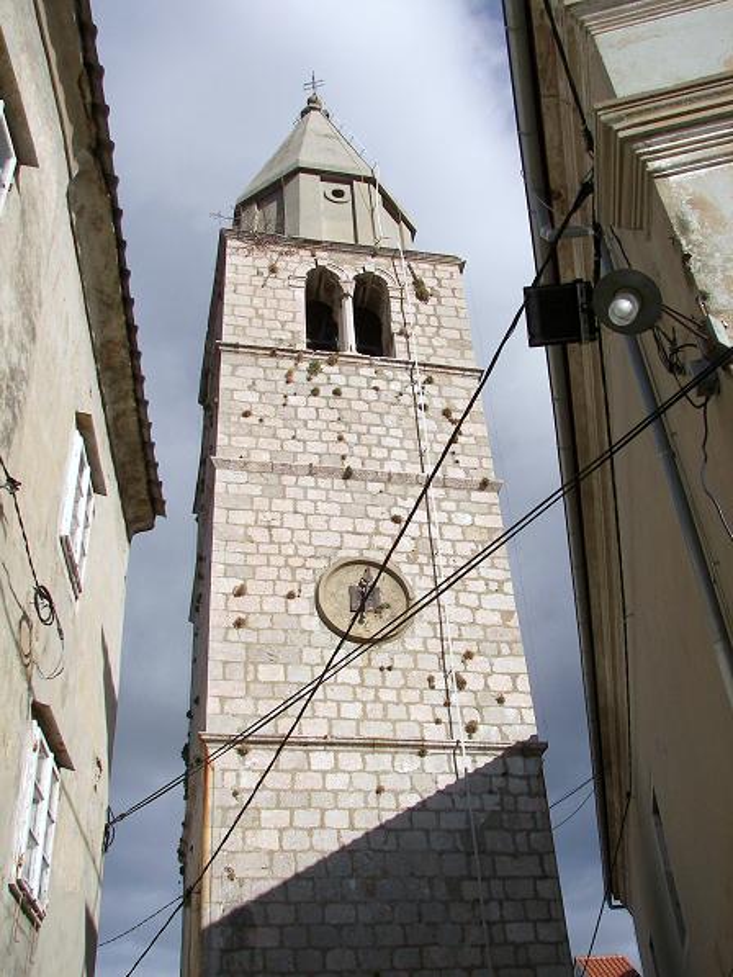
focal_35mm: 36
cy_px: 488
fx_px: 1016
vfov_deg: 51.3
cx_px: 366
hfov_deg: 39.7
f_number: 4
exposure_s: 1/800
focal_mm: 6
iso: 50
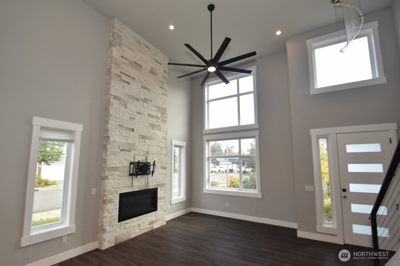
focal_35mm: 16
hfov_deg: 95.0
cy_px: 133
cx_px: 200
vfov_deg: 72.1
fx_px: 183
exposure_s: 1/200
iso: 800
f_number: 5
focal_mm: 11
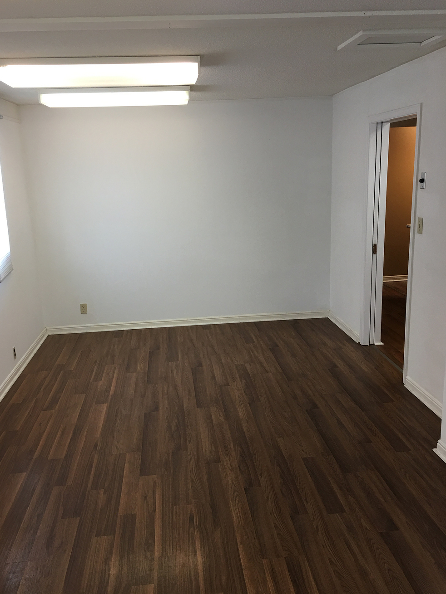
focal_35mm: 31
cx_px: 210
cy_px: 314
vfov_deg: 58.3
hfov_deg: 45.4
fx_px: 533
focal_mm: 4.15
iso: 32
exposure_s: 1/30
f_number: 2.2
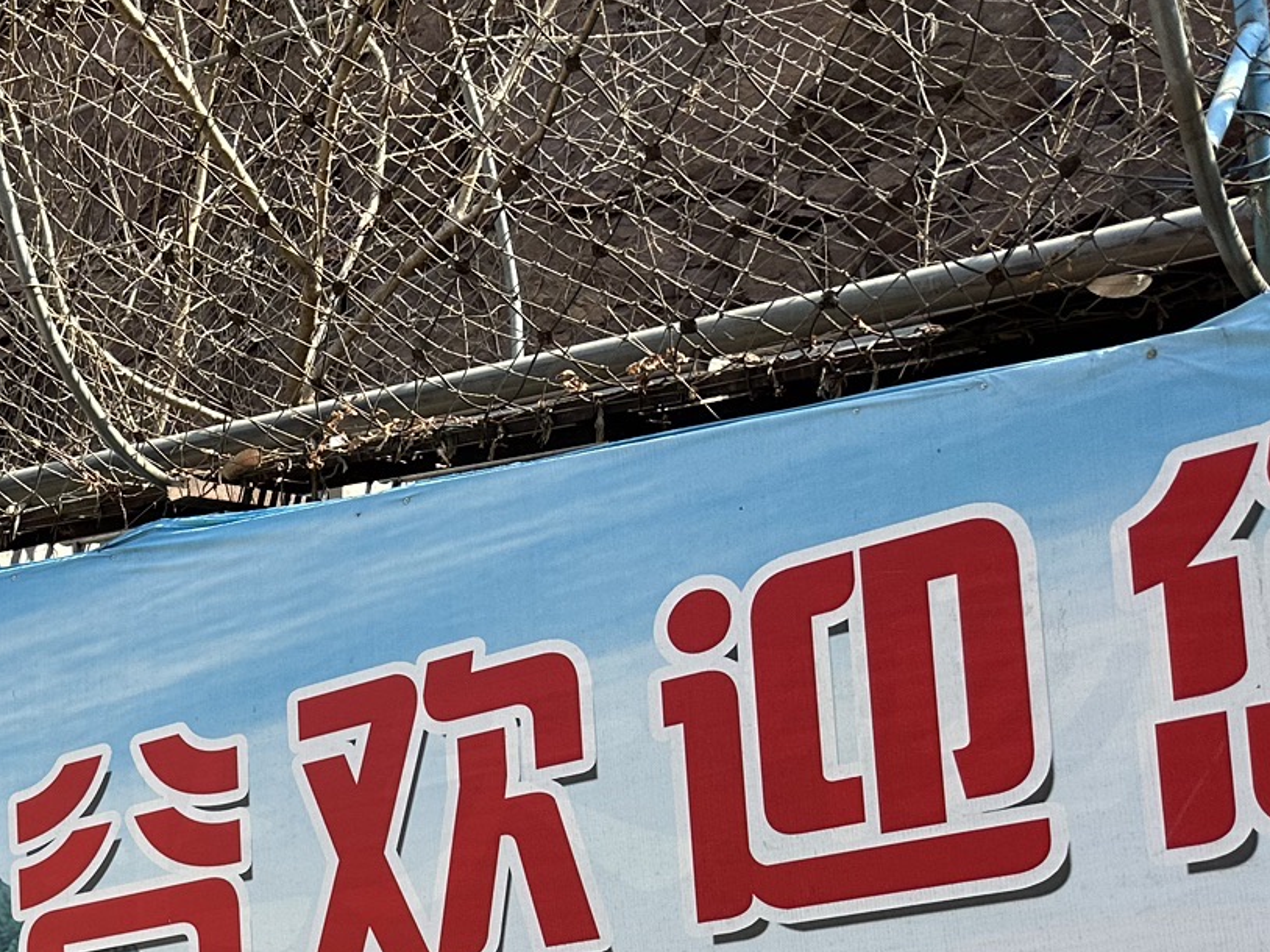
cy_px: 1155
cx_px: -262
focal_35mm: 59
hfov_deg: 28.4
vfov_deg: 22.7
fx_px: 2164
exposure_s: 1/894
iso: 80
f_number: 1.78
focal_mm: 6.86
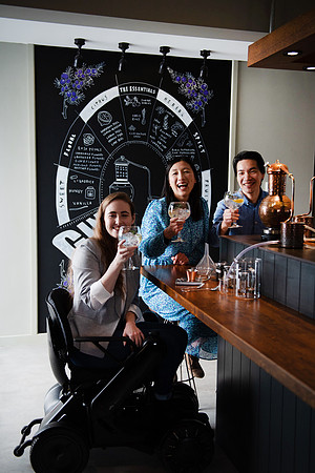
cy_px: 236
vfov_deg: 53.1
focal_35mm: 36
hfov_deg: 36.9
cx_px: 158
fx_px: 472
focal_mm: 36
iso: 320
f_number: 2.8
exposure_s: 1/250
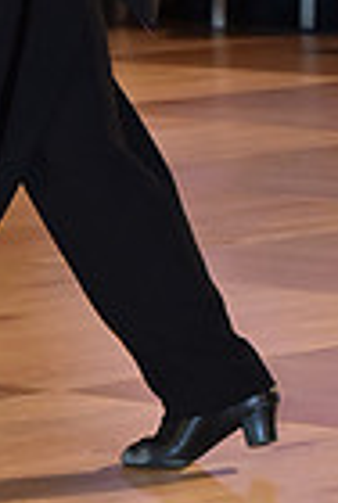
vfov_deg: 6.0
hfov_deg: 4.1
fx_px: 4750
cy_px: -237
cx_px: -174
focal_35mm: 339
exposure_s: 1/320
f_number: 5
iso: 2000
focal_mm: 82
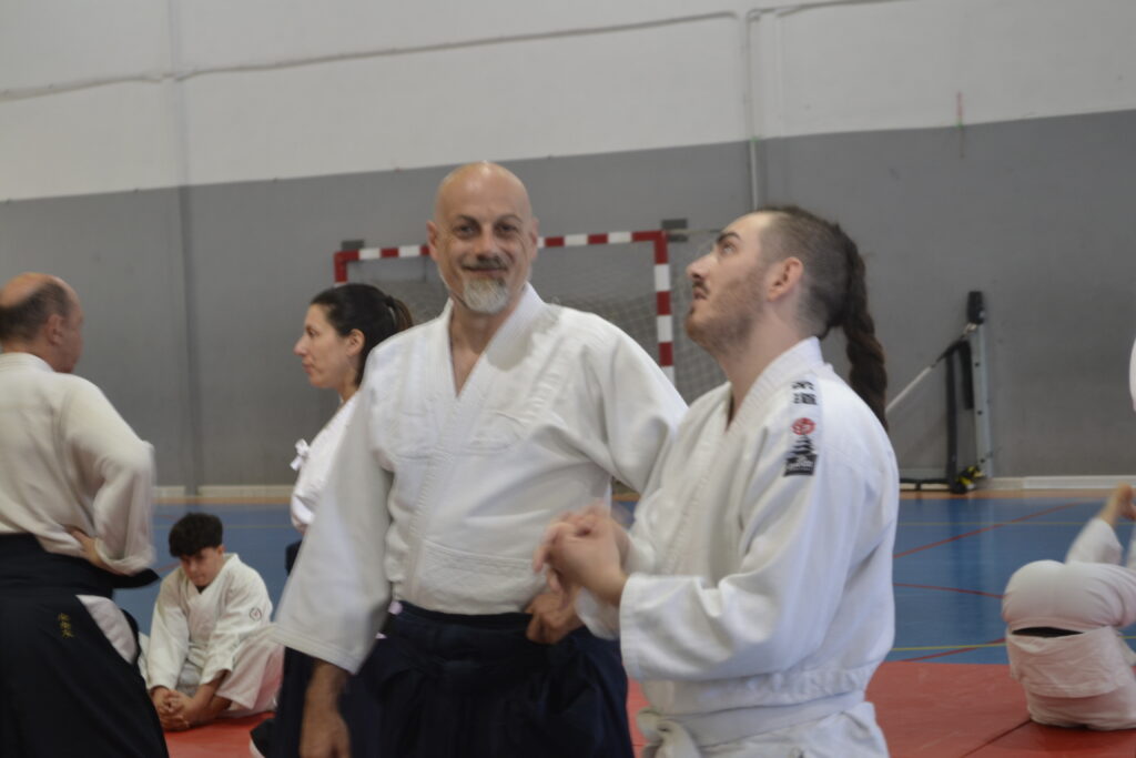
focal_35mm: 82
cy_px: 379
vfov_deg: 16.6
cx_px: 568
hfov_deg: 24.6
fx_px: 2604
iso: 400
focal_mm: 55
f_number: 5.6
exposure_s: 1/20
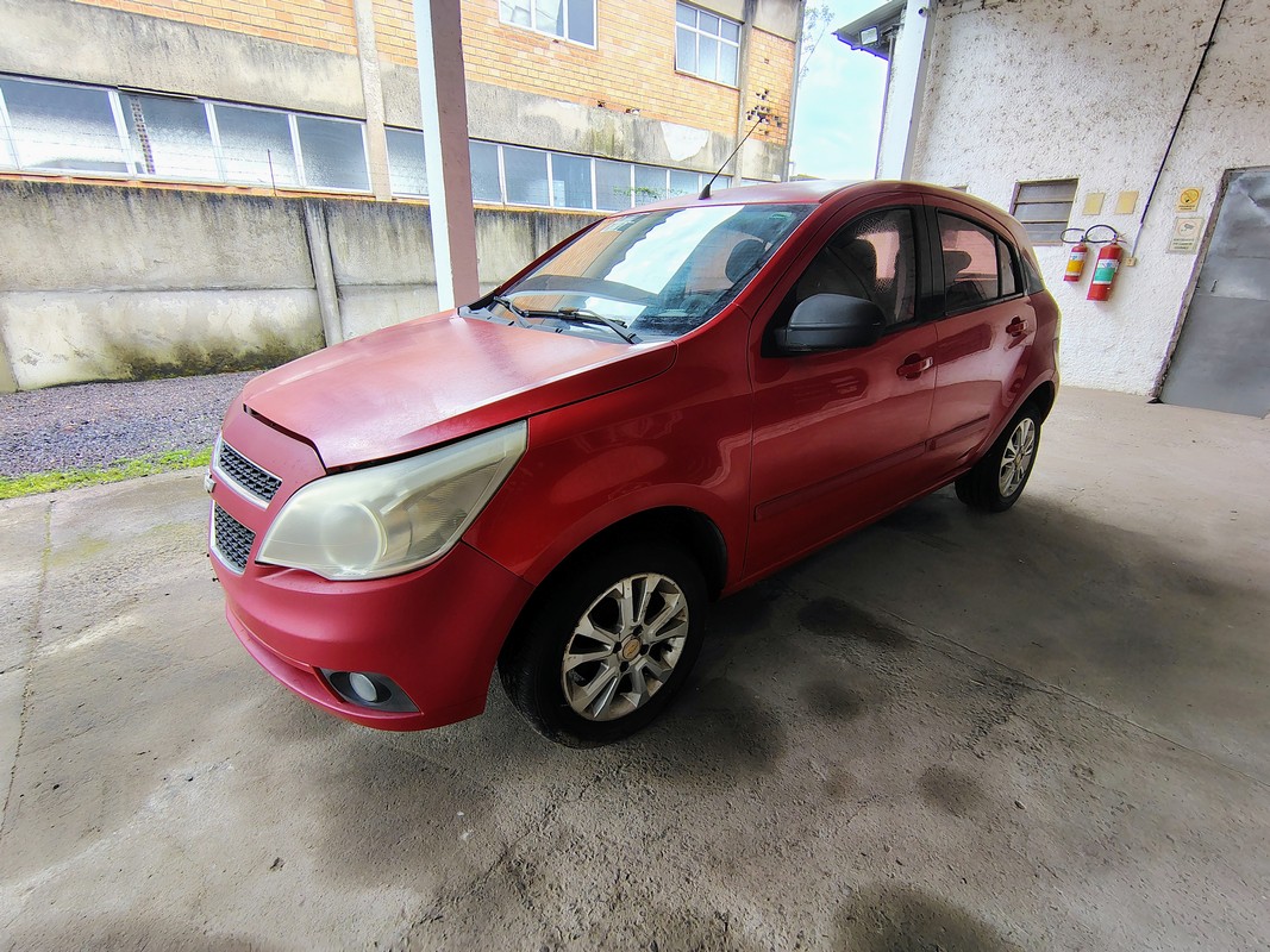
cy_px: 476
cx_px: 635
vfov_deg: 78.1
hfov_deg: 94.5
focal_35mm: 16
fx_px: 587
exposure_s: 1/120
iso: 226
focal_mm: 2.13
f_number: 2.2
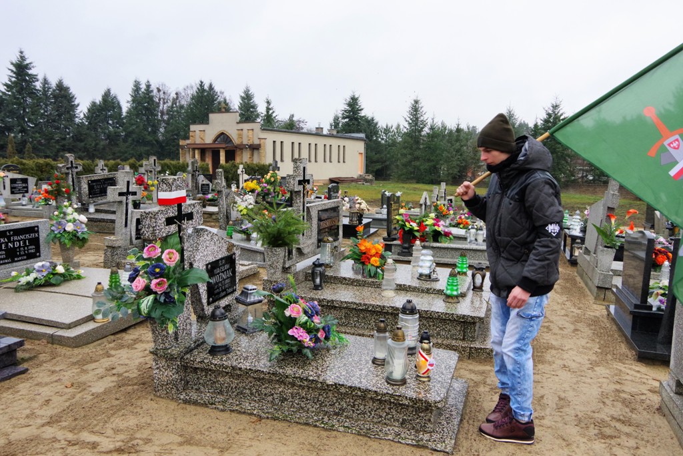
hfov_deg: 67.4
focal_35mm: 27
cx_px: 342
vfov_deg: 47.9
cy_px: 228
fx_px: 512
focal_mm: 18
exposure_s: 1/125
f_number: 9
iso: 1600
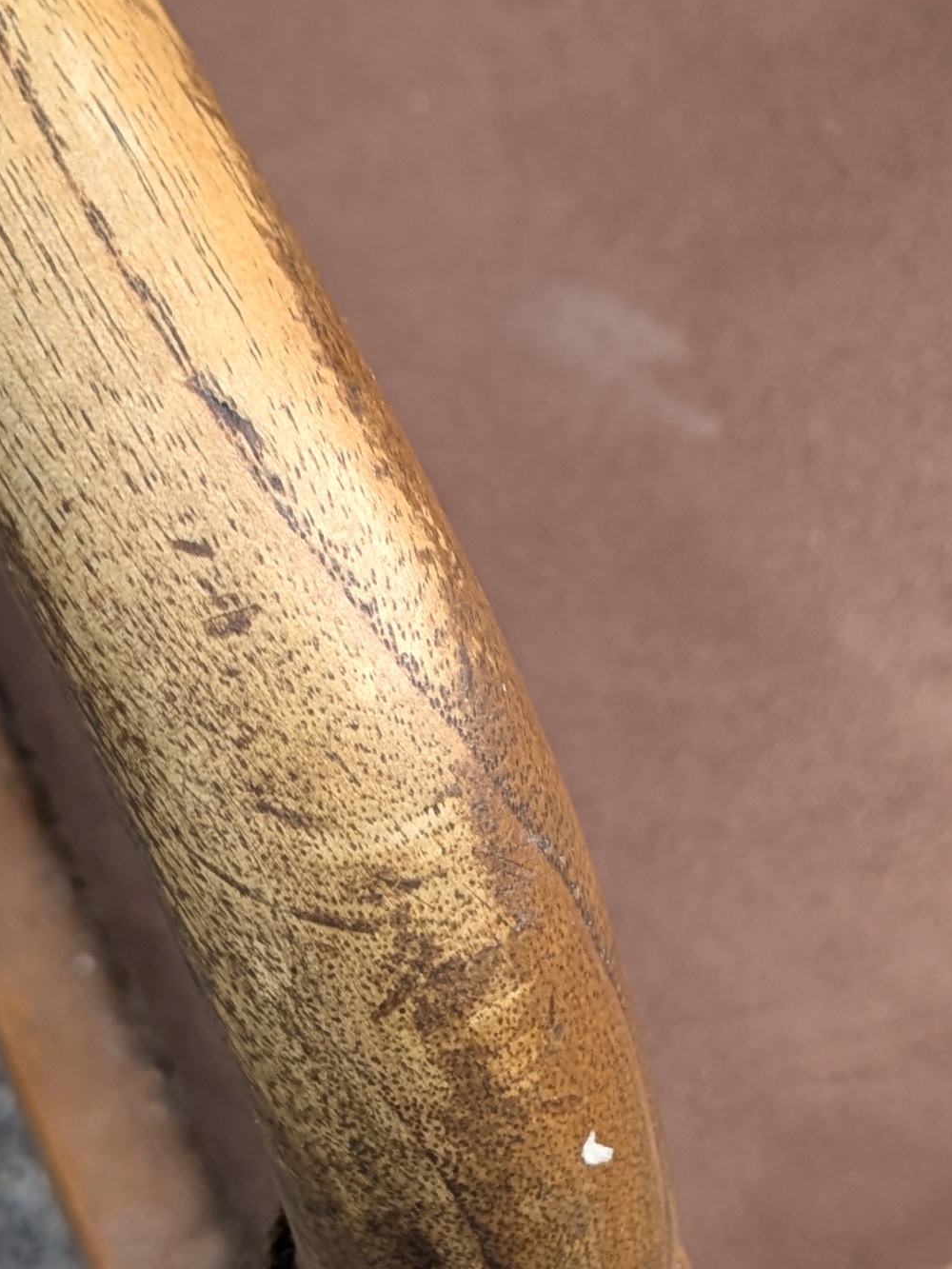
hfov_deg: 20.4
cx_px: 434
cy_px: 523
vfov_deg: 27.0
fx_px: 2640
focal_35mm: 72
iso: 41
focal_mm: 4.53
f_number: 1.7
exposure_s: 1/69.7
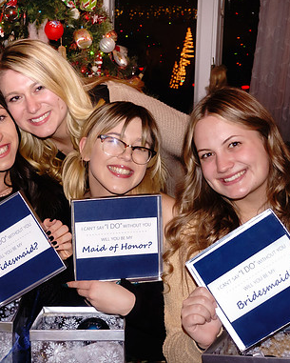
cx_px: 86
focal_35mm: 69
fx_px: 740
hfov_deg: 22.0
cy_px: 180
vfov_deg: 27.5
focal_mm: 17.55
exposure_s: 1/125
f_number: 3.2
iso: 1000
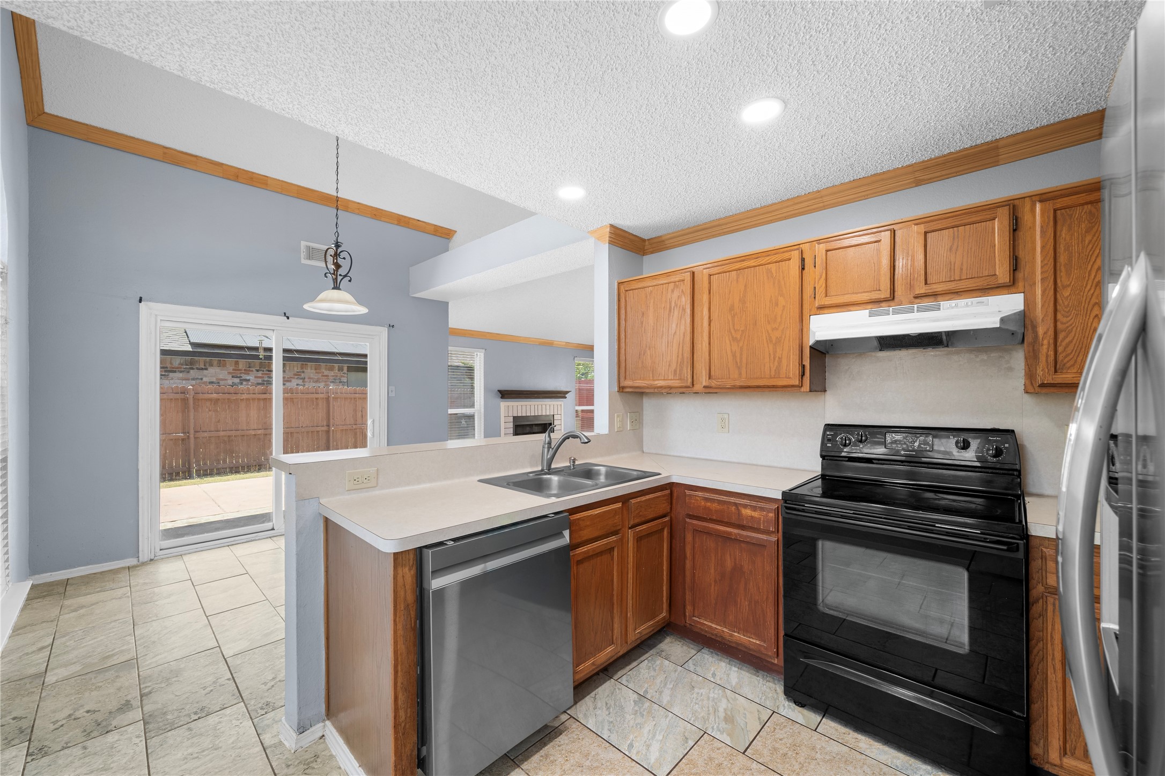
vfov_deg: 85.4
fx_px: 421
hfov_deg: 108.3
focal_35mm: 13
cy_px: 388
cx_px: 582
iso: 200
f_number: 8
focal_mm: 13
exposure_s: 1
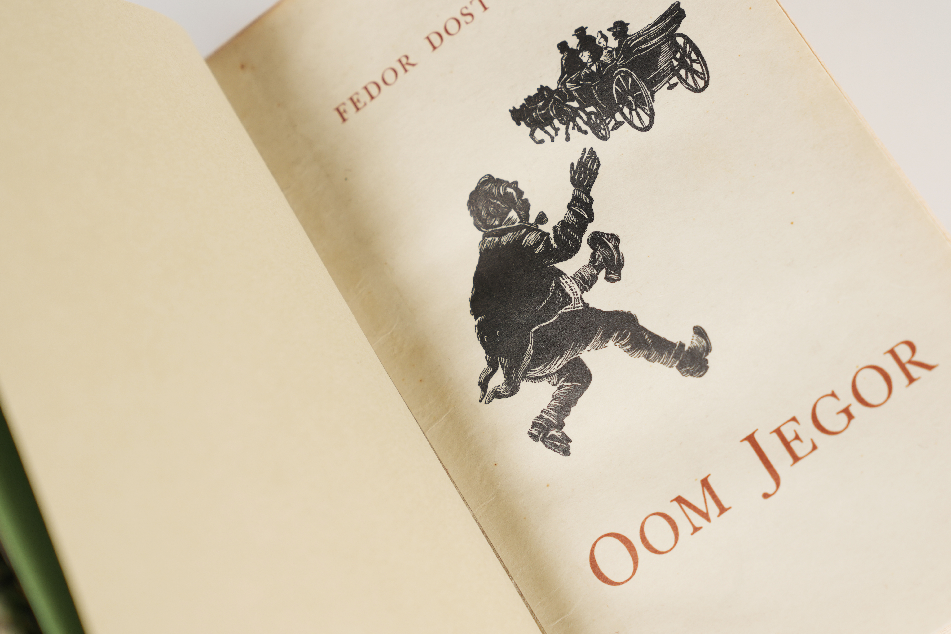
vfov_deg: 15.5
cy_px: 267
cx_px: 584
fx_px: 2324
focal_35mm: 88
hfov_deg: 23.1
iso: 200
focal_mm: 70
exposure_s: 1/60
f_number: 4.5
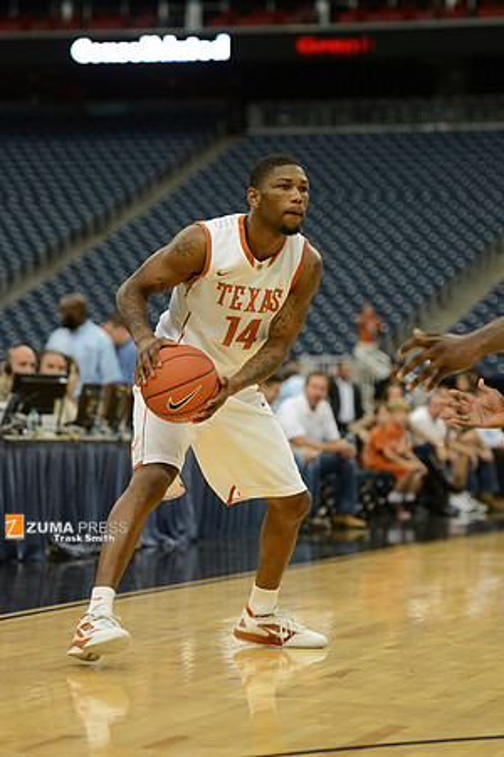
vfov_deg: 19.5
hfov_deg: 13.0
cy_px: 378
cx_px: 252
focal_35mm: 105
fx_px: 2205
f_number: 2.8
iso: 2000
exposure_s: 1/1250
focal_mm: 105
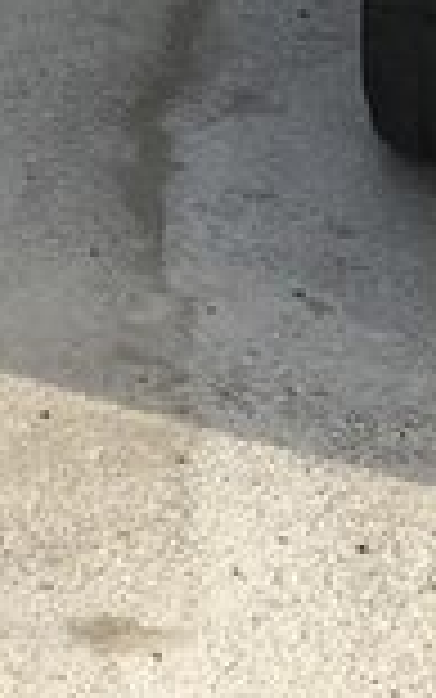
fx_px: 2488
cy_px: -133
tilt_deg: -13.6
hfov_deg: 8.7
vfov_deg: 15.4
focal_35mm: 131
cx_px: -760
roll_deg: -1.3
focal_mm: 4.15
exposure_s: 1/739
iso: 25
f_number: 2.2
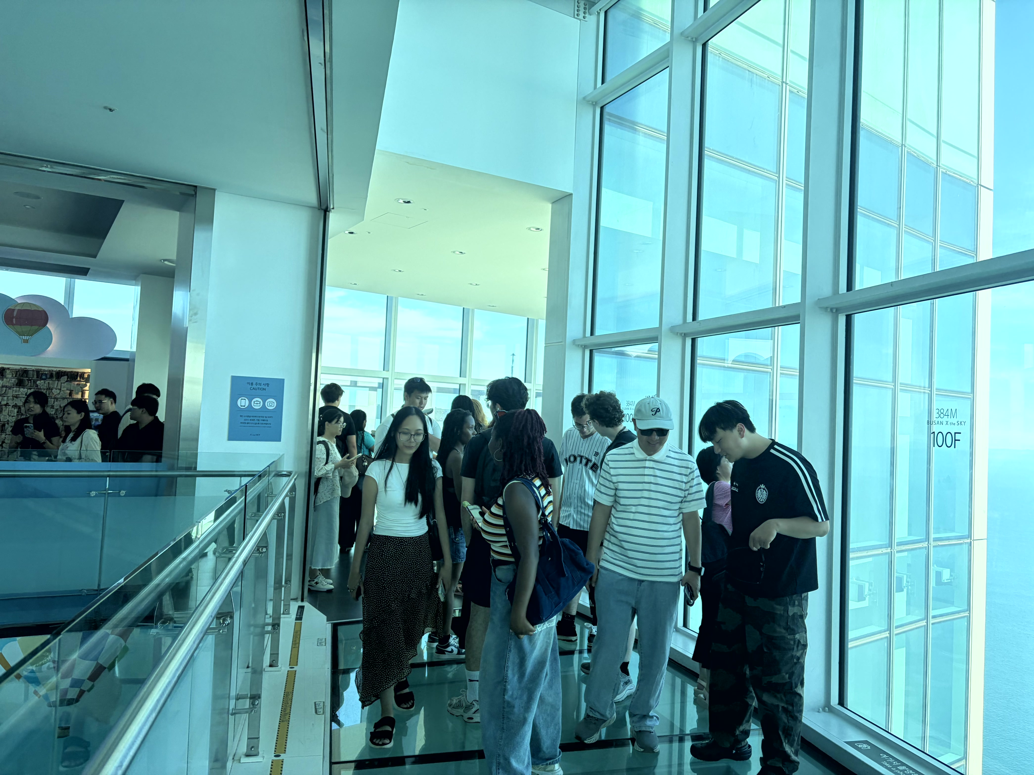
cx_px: 517
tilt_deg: +4.8
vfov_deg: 53.1
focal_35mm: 26
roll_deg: -2.6
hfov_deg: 67.3
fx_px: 777
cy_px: 388
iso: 50
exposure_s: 1/581
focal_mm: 5.96
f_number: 1.6
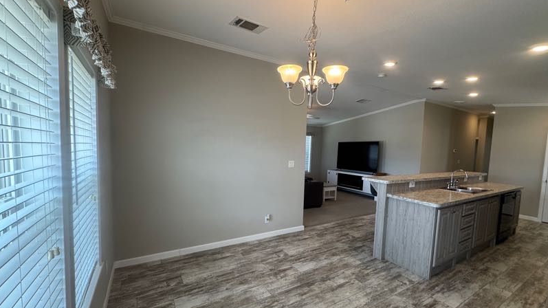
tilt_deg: -4.5
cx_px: 280
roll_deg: -1.2
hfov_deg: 99.4
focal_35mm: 16
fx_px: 232
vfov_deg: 67.0
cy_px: 165
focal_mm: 2.22
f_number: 2.2
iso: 160
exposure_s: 1/120
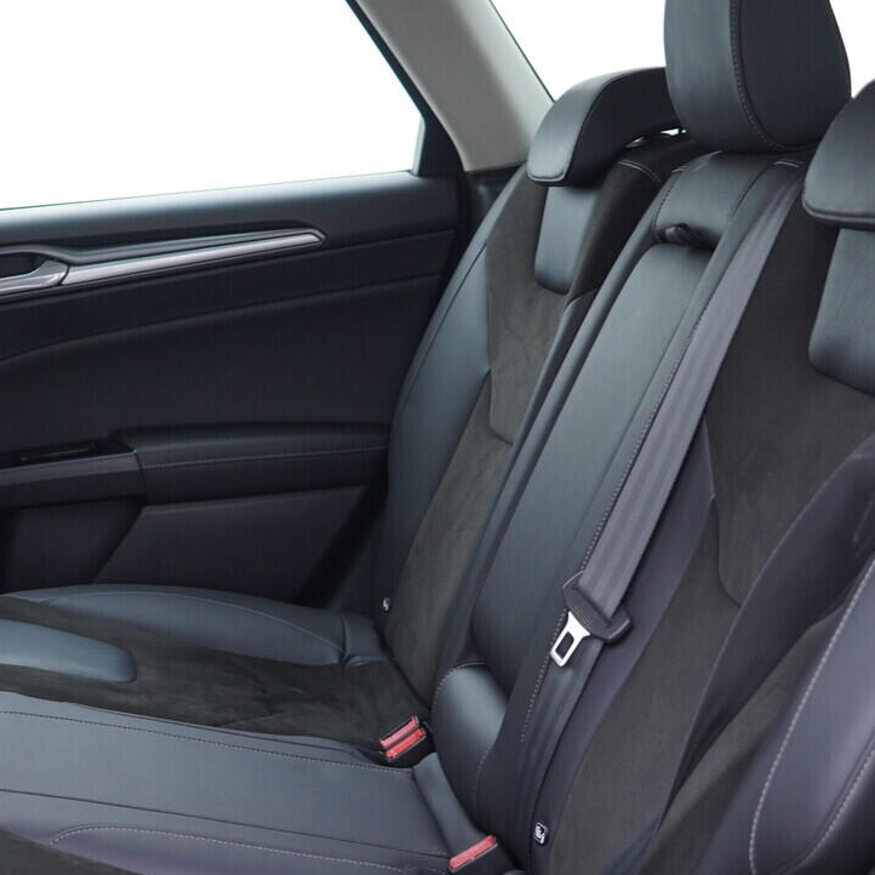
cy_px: 530
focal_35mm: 61
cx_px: 147
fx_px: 1744
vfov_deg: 28.1
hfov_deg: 27.5
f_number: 2.8
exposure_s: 1/40
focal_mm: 24
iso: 250
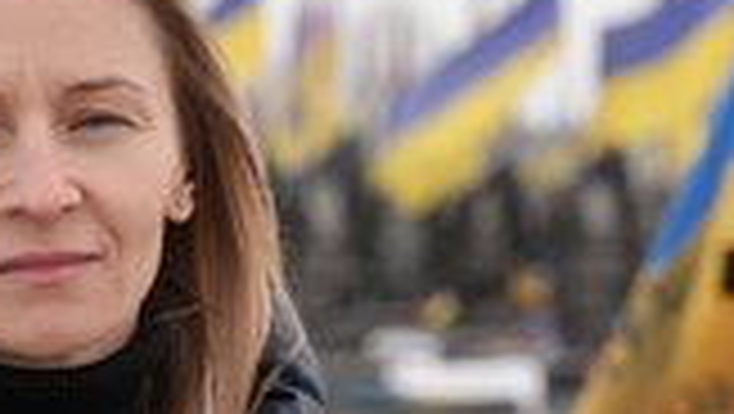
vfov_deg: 7.1
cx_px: 194
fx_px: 3350
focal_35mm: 172
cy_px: 245
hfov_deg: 12.5
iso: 80
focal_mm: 67
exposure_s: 1/400
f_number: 4.5
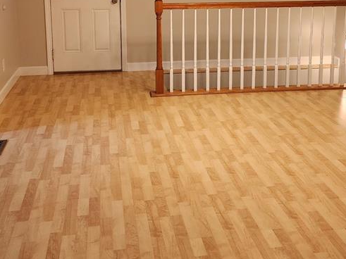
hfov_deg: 39.6
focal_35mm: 48
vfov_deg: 29.3
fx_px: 480
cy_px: 36
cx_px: 190
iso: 250
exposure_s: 1/120
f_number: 1.8
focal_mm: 6.4
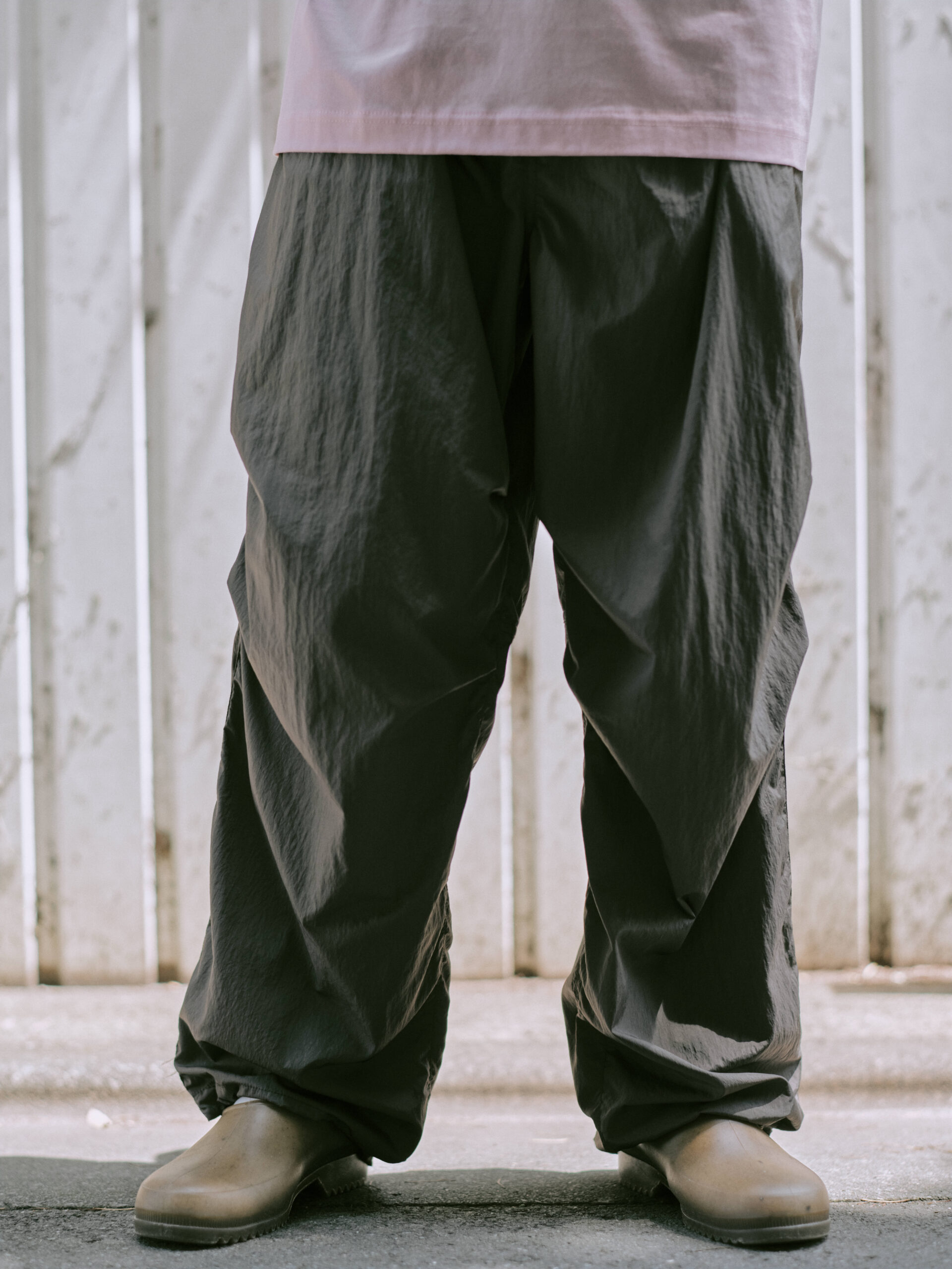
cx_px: 476
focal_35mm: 63
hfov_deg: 23.3
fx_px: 2310
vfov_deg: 30.7
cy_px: 634
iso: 640
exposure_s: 1/800
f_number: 2.8
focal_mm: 80
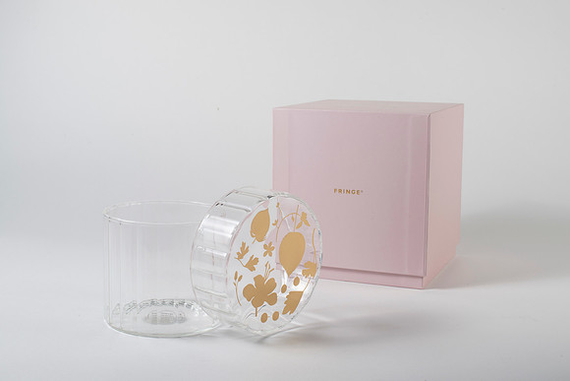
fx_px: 802
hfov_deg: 39.1
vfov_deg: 26.7
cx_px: 285
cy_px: 190
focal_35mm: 51
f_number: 16
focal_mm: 50
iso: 100
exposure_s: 1/200
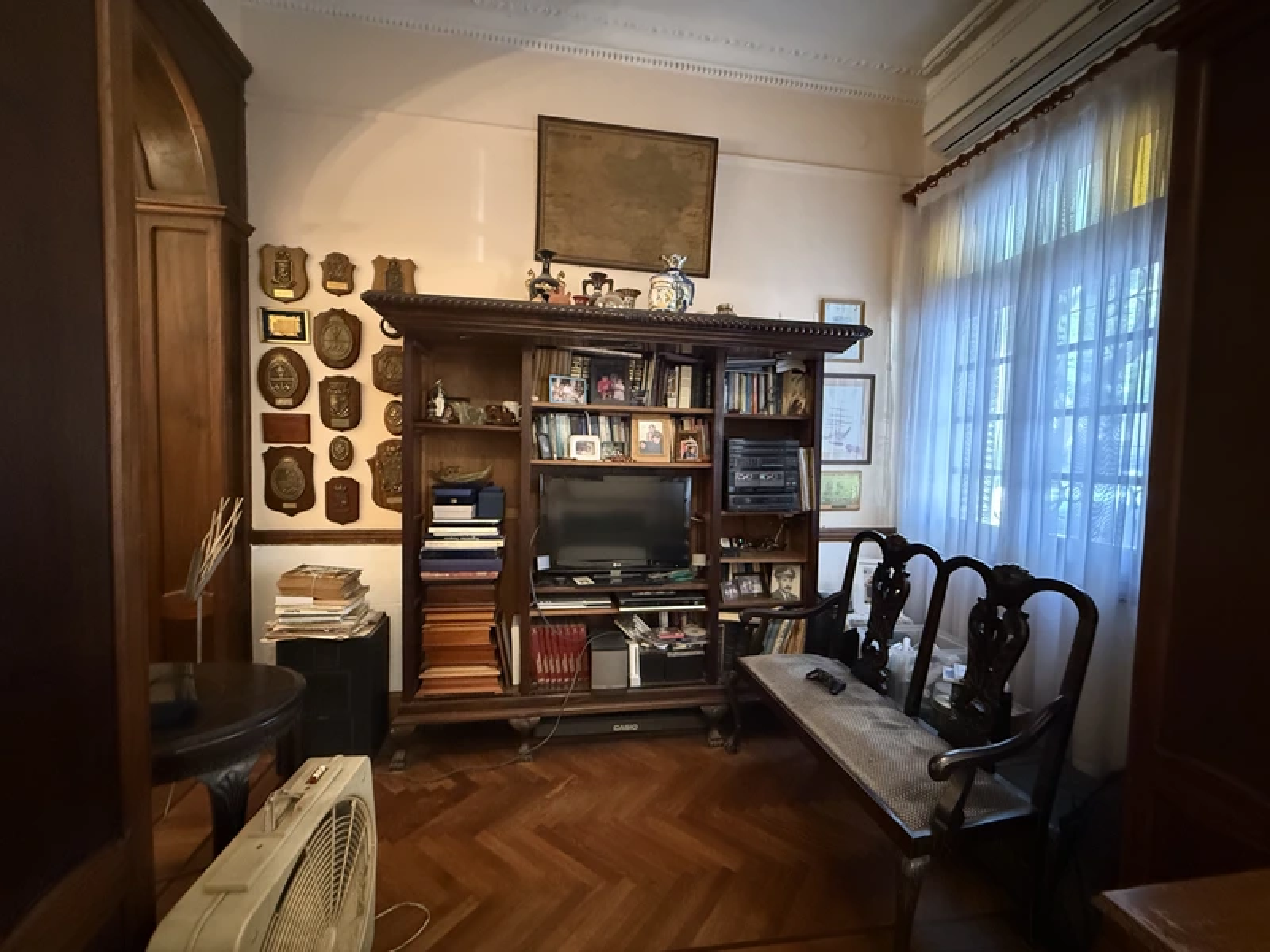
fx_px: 514
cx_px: 635
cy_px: 476
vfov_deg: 85.7
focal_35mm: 14
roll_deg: -1.6
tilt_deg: -3.4
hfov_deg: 102.1
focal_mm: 2.22
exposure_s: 1/33
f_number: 2.2
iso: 1250
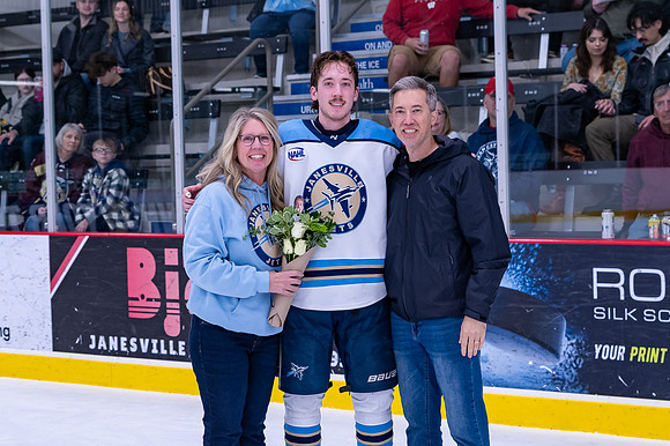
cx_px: 347
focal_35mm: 87
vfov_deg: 15.6
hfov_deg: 23.3
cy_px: 230
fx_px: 1622
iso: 500
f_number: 4
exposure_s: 1/250
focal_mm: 46
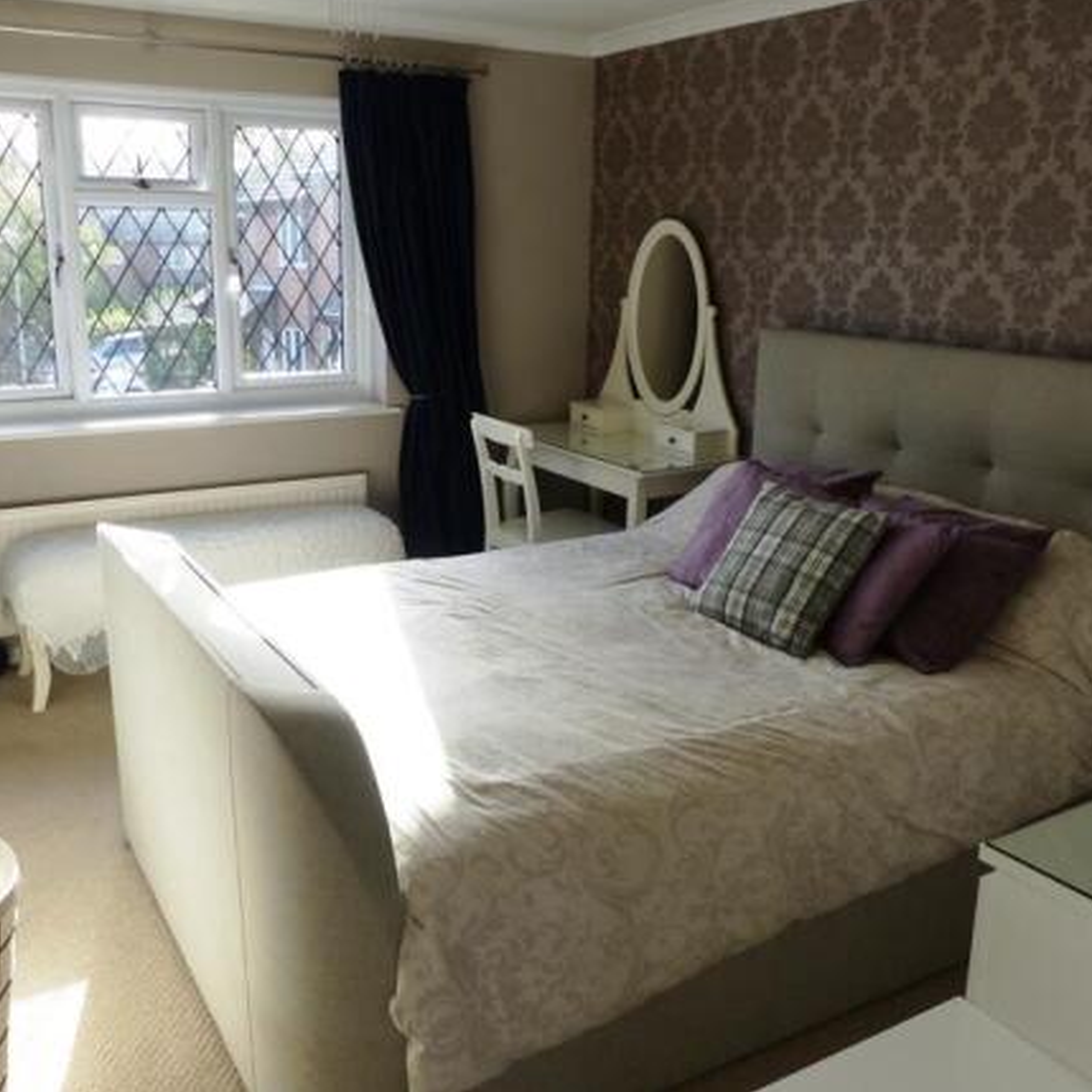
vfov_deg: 54.0
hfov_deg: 53.9
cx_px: 490
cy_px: 538
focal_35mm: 30
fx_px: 1071
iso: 100
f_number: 4
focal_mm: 4.5
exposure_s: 1/125
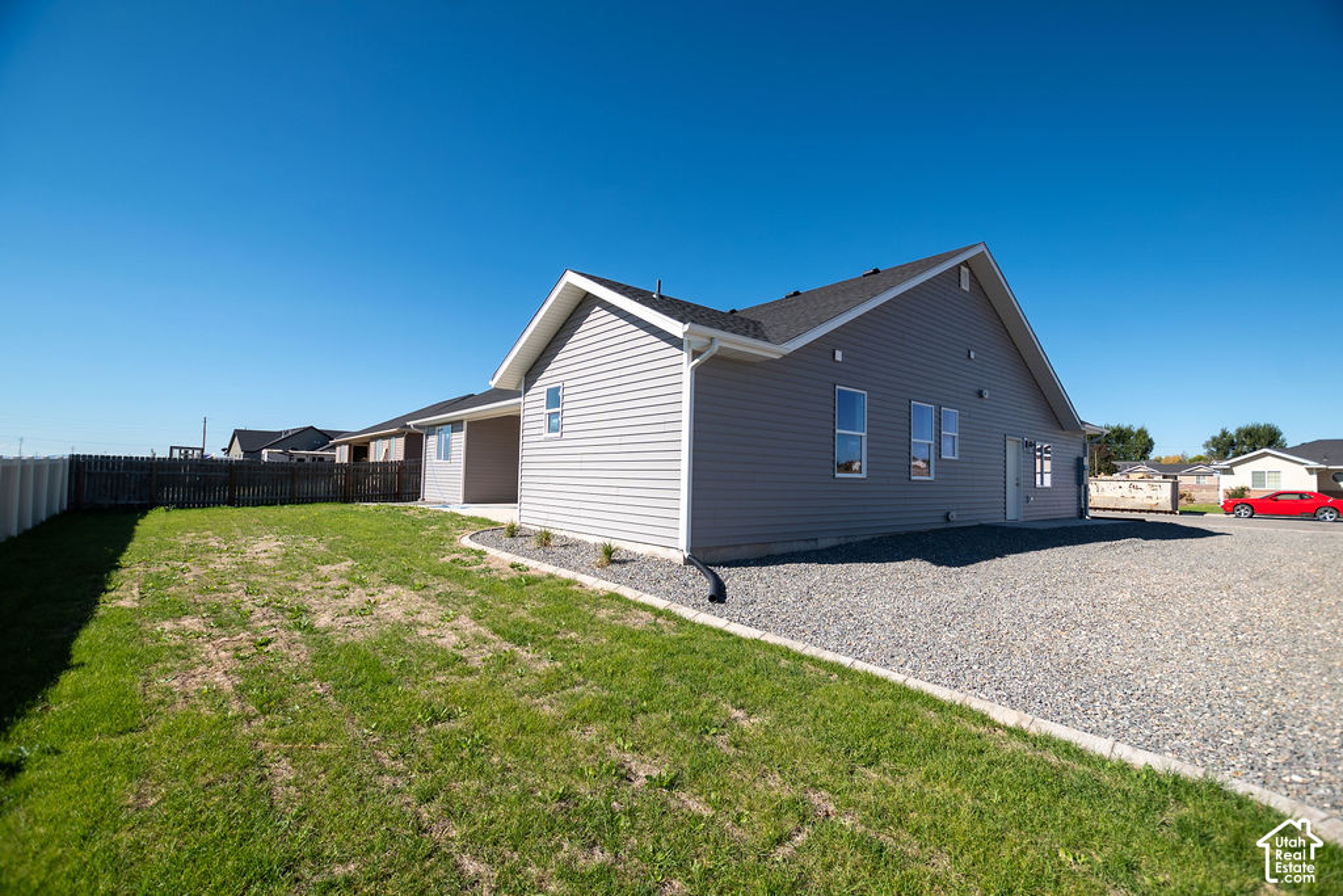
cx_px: 672
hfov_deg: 100.4
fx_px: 560
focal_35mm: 15
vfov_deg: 77.3
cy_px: 448
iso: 100
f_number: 4
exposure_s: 1/1600
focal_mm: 10
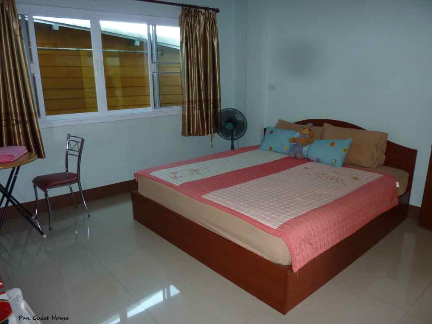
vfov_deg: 54.9
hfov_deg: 69.4
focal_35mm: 25
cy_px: 162
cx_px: 216
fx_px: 312
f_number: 3.3
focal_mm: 4.1
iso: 160
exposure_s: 1/30
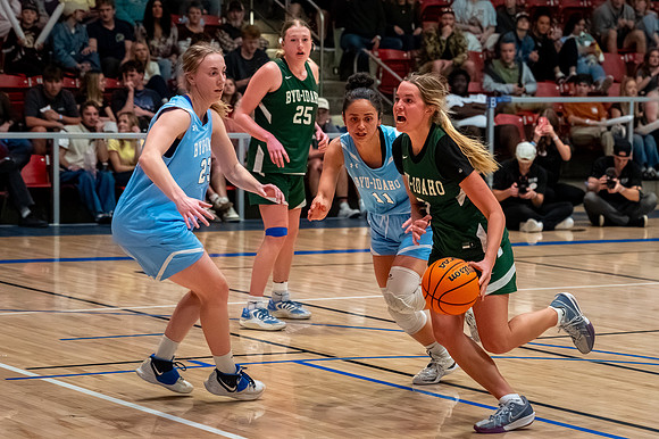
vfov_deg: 10.3
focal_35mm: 133
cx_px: 551
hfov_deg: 15.3
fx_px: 2431
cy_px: 246
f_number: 2.8
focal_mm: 70
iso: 6400
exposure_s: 1/800
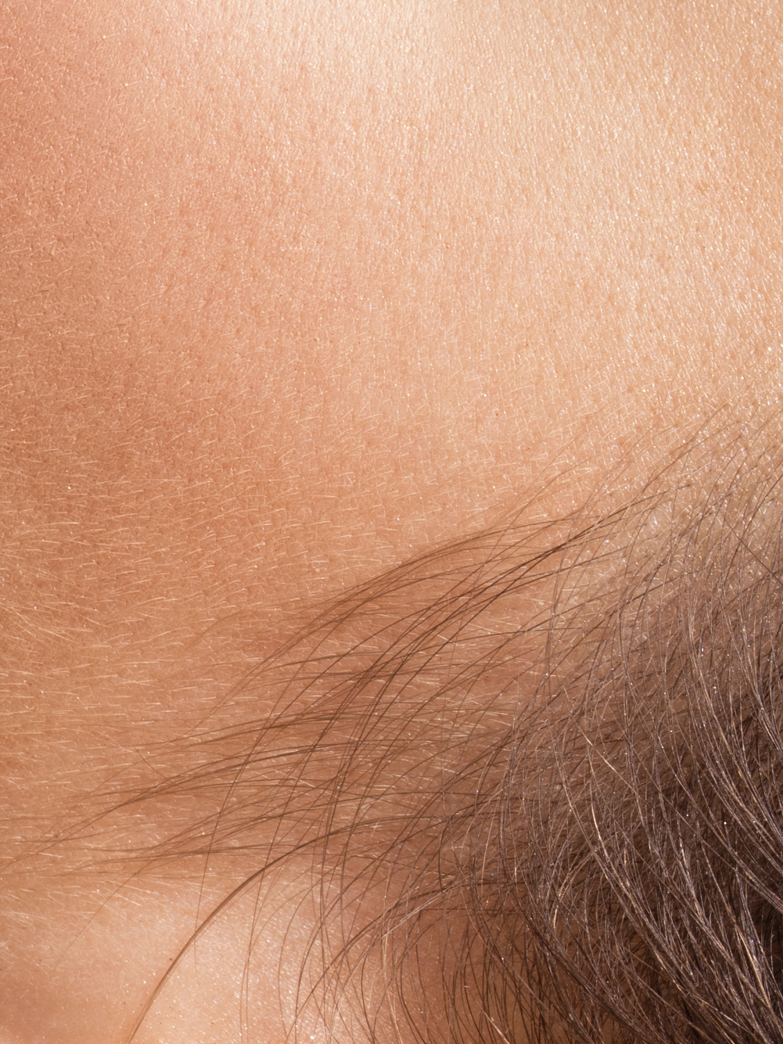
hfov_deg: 2.9
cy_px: 703
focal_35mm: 515
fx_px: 15534
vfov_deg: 3.8
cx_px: 1332
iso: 100
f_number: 10
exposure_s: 1/125
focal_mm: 120
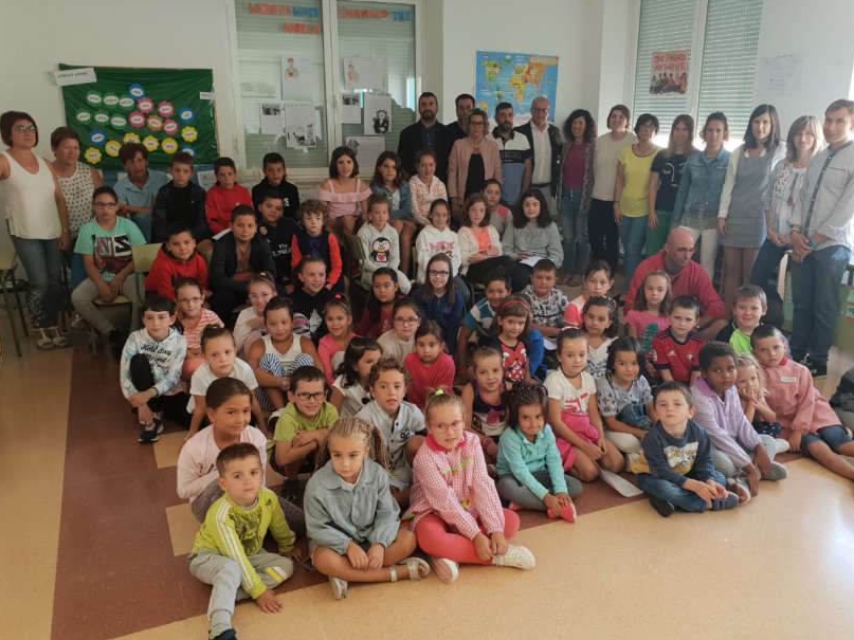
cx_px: 456
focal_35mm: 29
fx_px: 715
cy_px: 330
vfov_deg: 48.2
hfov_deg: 61.6
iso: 125
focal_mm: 4.3
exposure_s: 1/50
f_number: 2.4
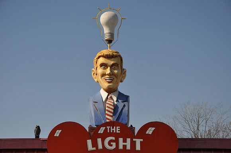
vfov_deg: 11.4
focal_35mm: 120
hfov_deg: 17.1
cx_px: 116
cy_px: 76
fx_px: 769
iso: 200
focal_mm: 80
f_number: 8
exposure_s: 1/250
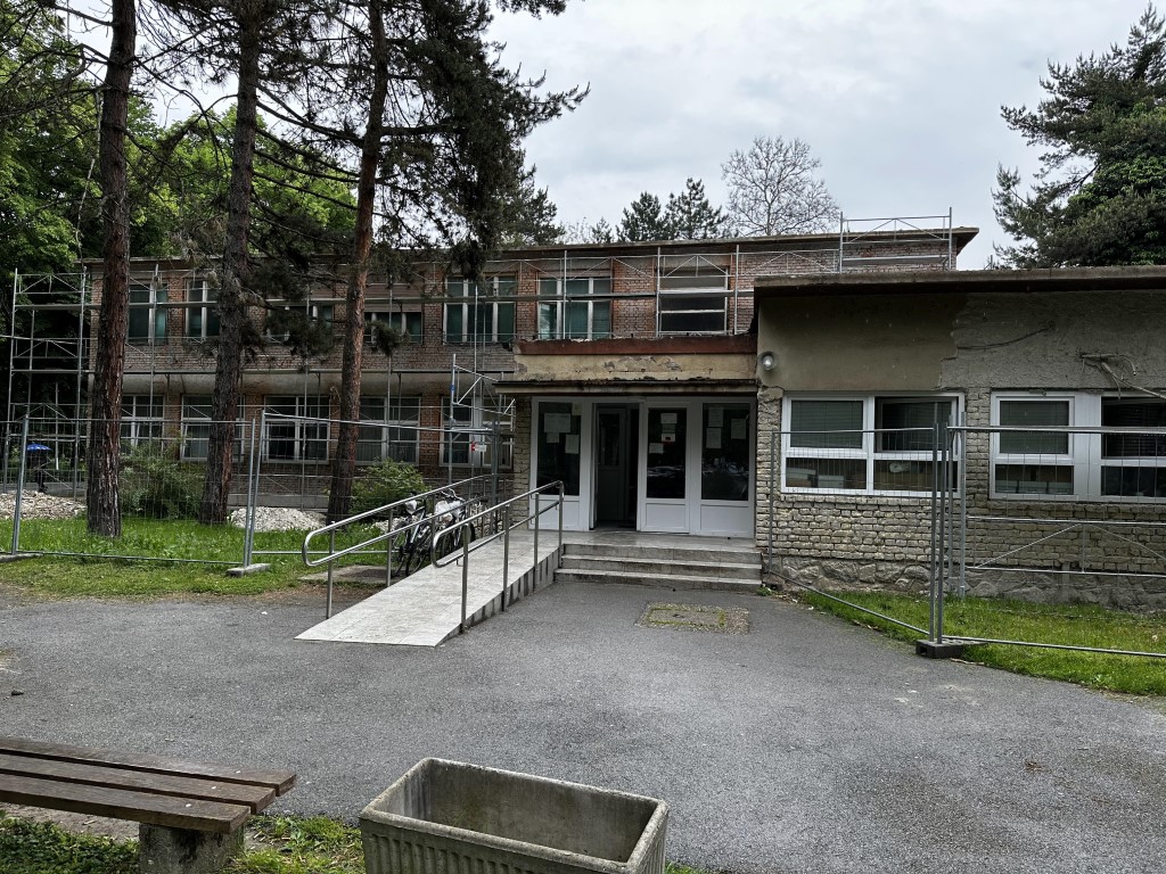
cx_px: 583
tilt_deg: +1.0
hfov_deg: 71.6
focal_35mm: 24
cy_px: 437
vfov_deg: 56.8
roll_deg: -1.3
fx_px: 808
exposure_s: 1/690
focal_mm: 6.9
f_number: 1.8
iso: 80
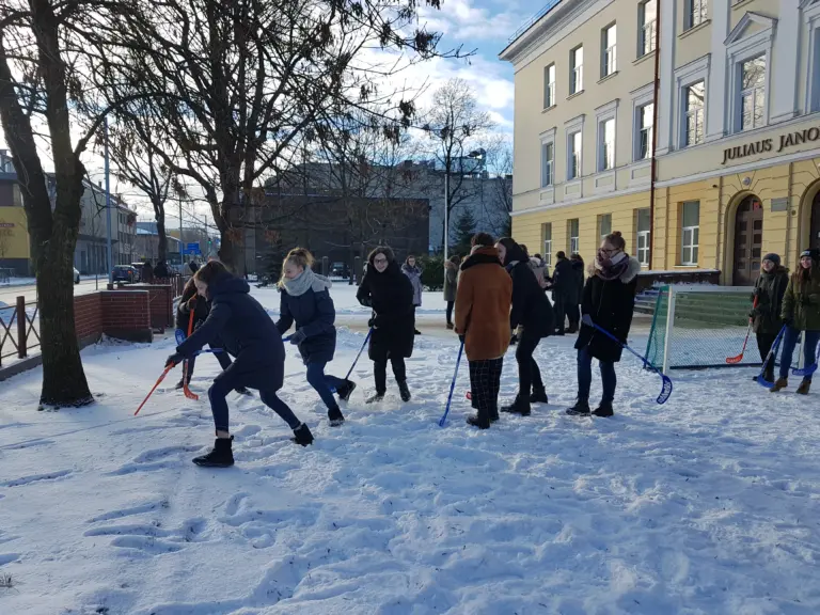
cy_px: 308
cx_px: 410
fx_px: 616
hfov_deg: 67.3
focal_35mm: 26
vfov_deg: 53.1
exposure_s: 1/1216
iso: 40
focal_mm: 4.2
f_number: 1.7
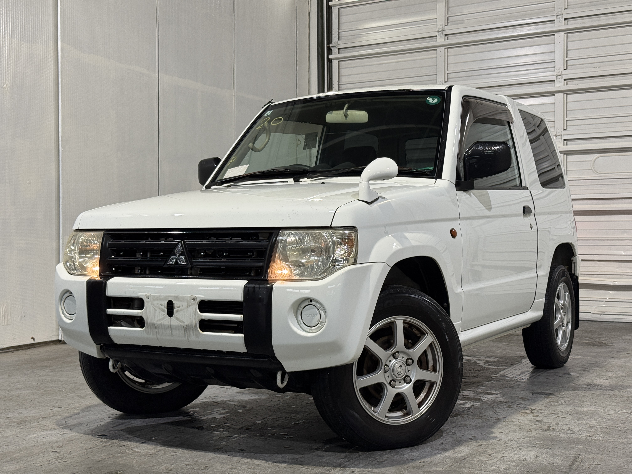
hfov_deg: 39.7
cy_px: 237
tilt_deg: -0.5
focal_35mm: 48
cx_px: 316
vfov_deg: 30.3
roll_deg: -0.3
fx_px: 876
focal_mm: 6.76
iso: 64
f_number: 1.78
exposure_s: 1/60
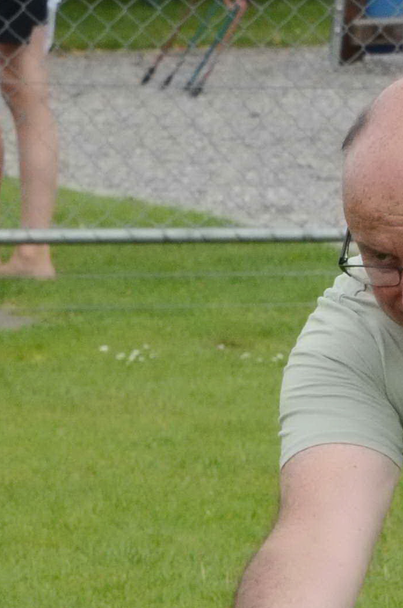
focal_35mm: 817
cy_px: 458
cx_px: 100
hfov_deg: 1.7
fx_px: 13786
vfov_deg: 2.5
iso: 800
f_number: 11
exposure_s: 1/500
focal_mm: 116
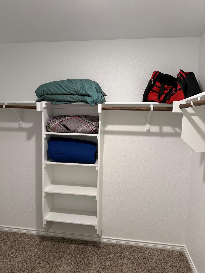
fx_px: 190
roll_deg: -1.6
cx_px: 102
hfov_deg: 56.8
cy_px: 136
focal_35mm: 24
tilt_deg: -5.9
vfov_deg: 71.6
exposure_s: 1/60
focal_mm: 6.76
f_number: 1.78
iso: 160
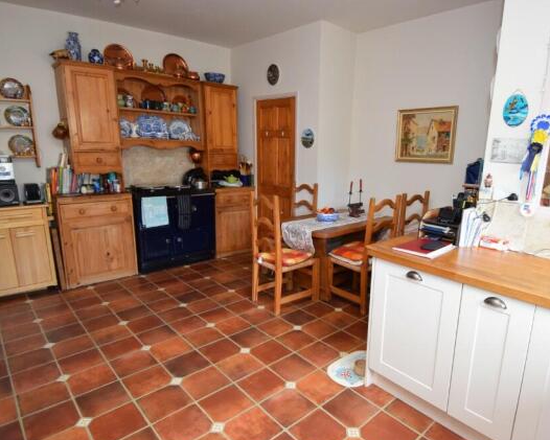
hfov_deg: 77.3
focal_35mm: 21
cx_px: 307
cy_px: 227
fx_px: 342
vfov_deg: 65.5
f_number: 5
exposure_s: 1/100
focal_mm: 12
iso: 800
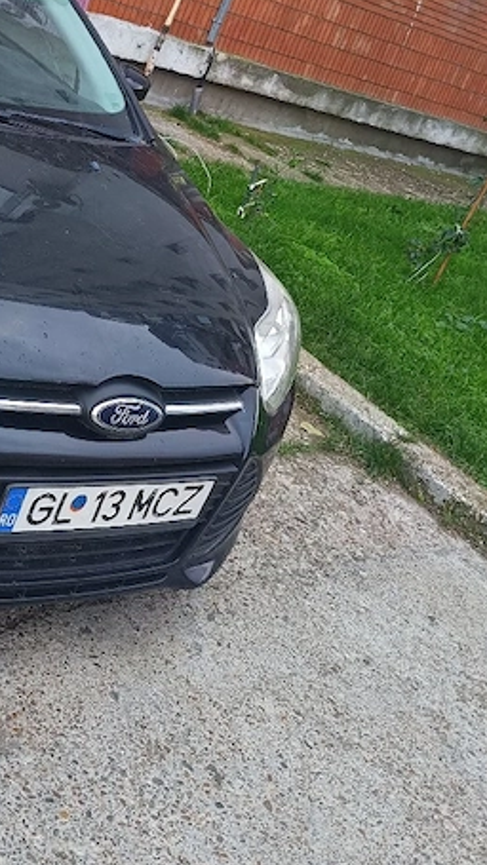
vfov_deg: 45.8
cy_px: 303
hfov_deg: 25.7
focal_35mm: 44
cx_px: -2
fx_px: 1010
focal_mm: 6.06
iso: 1250
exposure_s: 1/33.4
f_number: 1.69
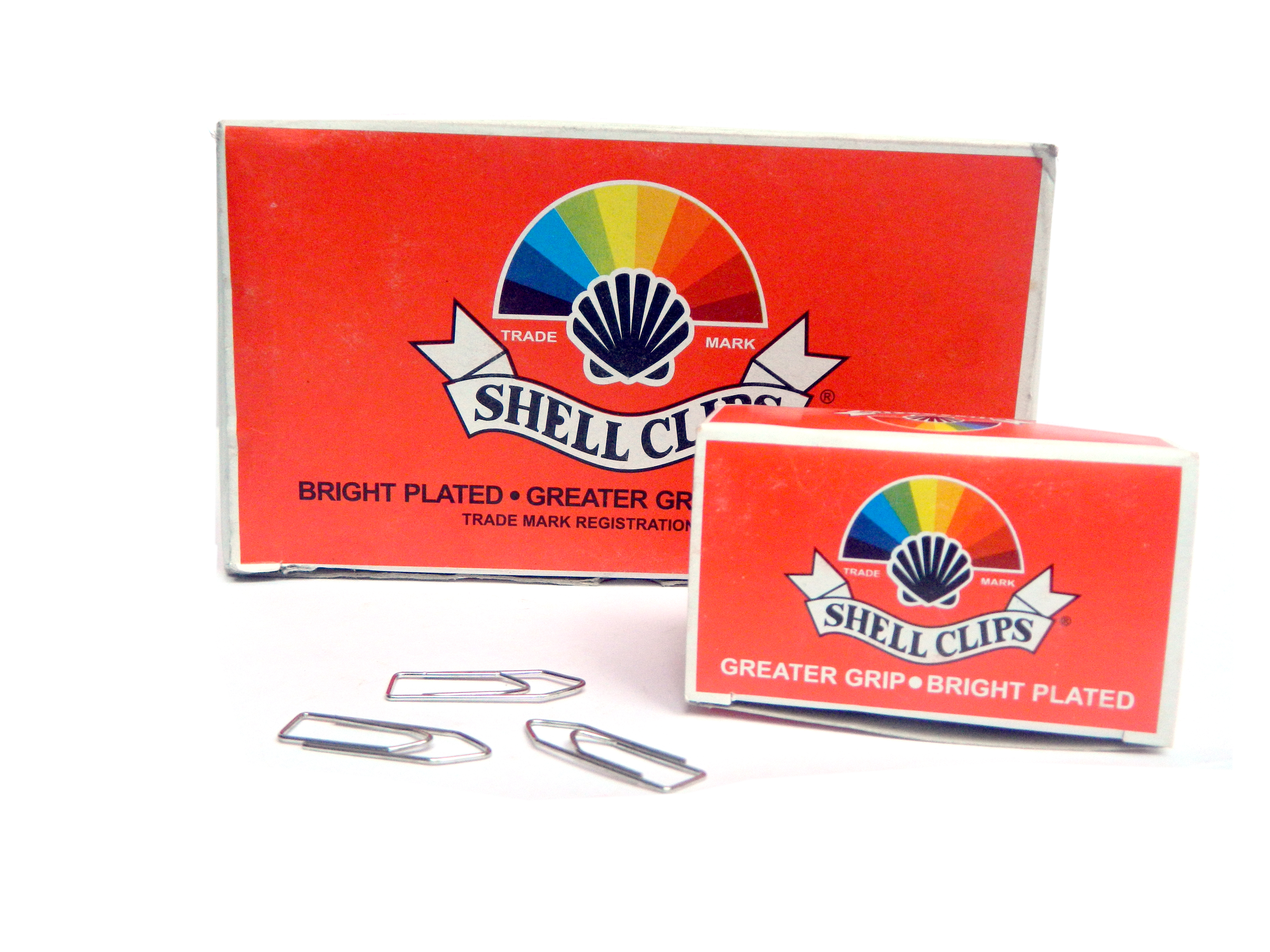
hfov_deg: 52.6
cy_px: 476
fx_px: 1284
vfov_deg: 40.7
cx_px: 635
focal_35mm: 35
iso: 250
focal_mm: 6.2
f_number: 3.3
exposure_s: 1/400
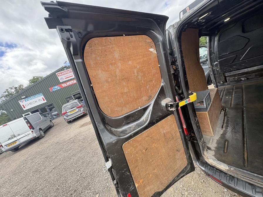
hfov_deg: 102.1
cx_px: 132
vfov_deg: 85.7
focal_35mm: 14
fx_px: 106
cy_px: 98
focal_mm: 2.22
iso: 50
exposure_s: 1/255
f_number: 2.2
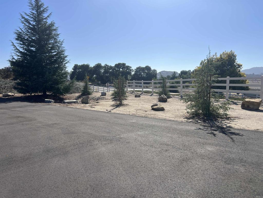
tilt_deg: -5.3
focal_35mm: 26
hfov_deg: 67.3
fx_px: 198
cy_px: 99
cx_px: 132
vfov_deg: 53.1
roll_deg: +0.5
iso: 50
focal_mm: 5.7
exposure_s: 1/7463
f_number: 1.5
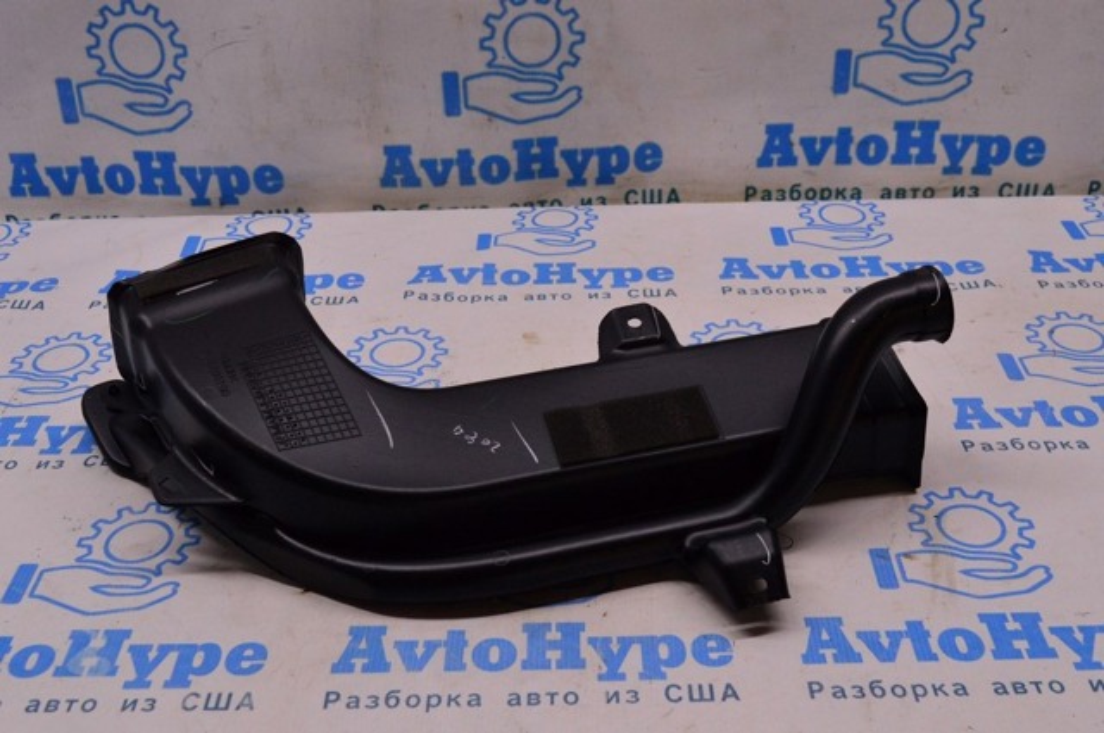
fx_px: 1286
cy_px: 366
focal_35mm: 42
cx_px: 552
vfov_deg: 31.8
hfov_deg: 46.5
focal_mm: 28
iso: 1600
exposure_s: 1/200
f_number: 8
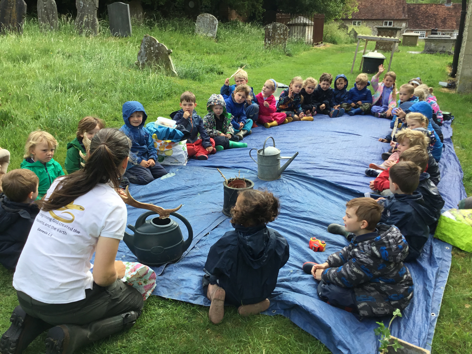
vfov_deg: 45.4
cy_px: 177
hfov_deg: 58.4
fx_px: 423
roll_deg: +0.2
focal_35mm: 31
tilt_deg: -19.6
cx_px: 236
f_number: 2.4
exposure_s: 1/337
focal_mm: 3.3
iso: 25
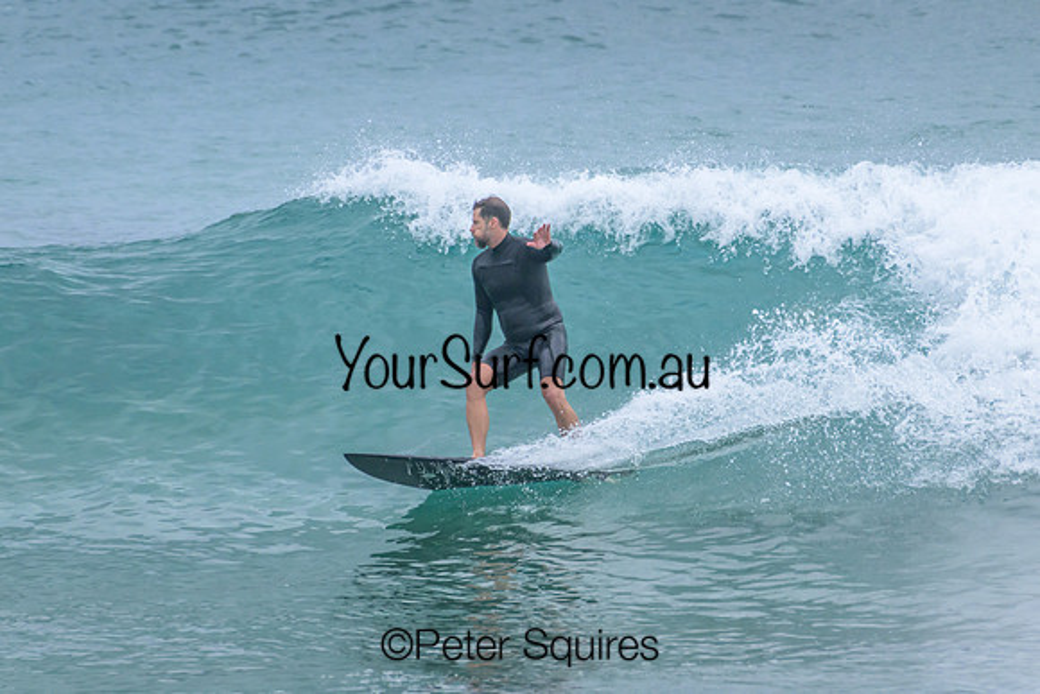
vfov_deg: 1.4
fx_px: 28894
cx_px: 520
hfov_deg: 2.1
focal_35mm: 1000
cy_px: 347
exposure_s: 1/2000
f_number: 11
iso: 2500
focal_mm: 1000
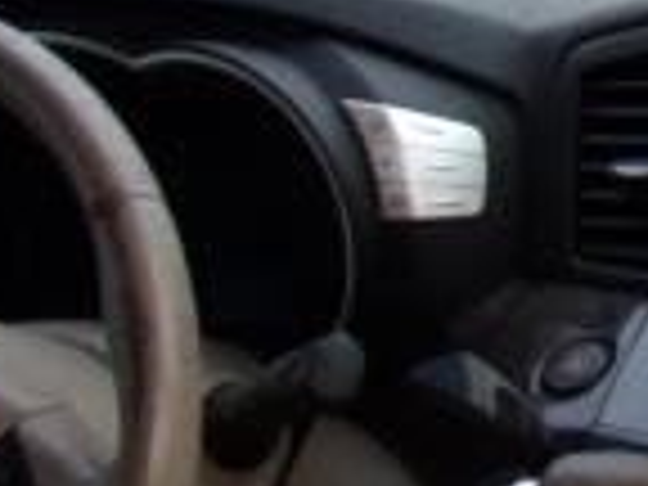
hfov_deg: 13.4
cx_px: 1156
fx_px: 2490
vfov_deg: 11.1
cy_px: 81
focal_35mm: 133
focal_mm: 4.3
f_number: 3.3
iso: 80
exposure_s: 1/85
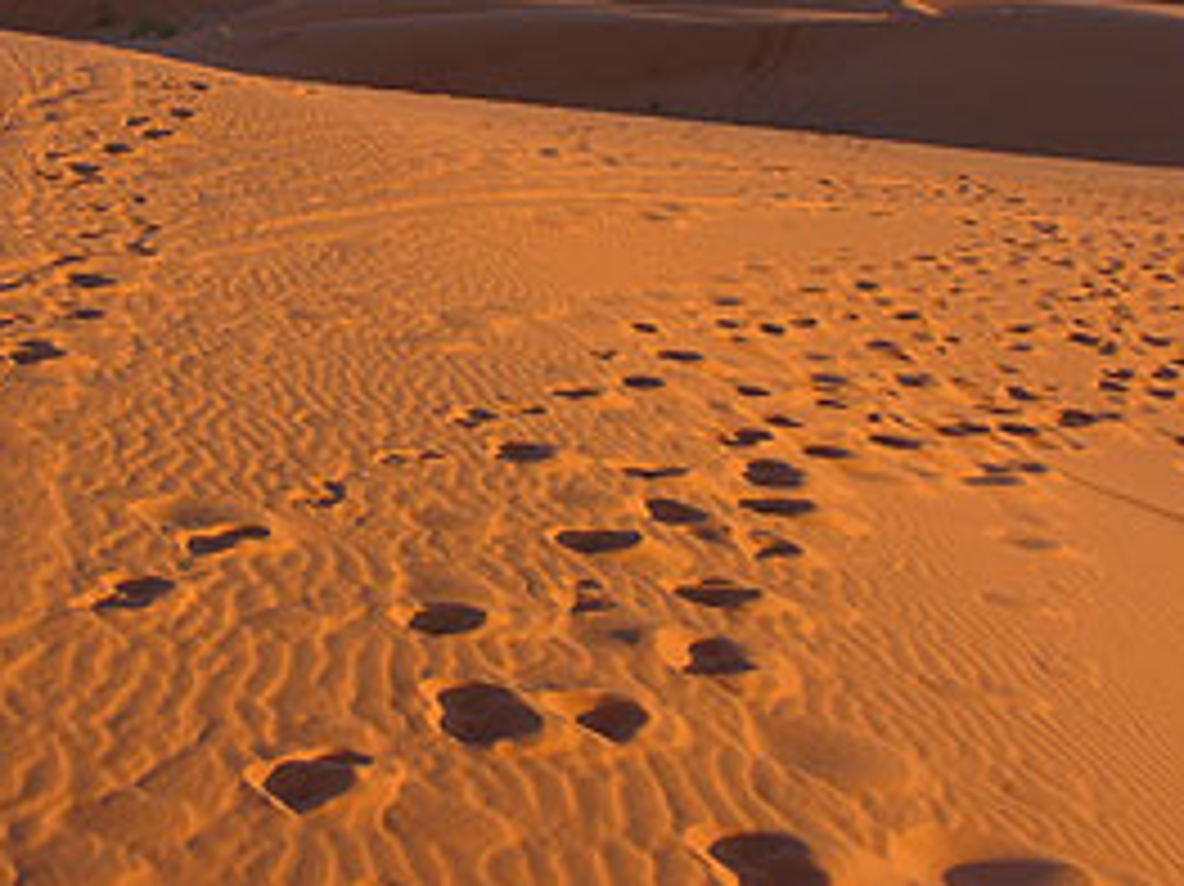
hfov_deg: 26.9
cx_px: 383
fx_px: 2462
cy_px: 180
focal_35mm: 72
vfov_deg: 20.2
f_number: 2.9
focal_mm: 7
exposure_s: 1/250
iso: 64
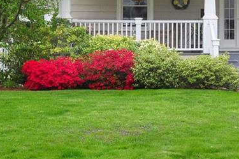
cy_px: -24
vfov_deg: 16.0
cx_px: 262
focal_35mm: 82
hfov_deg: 23.3
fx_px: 544
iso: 400
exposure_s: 1/400
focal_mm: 20
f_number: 8
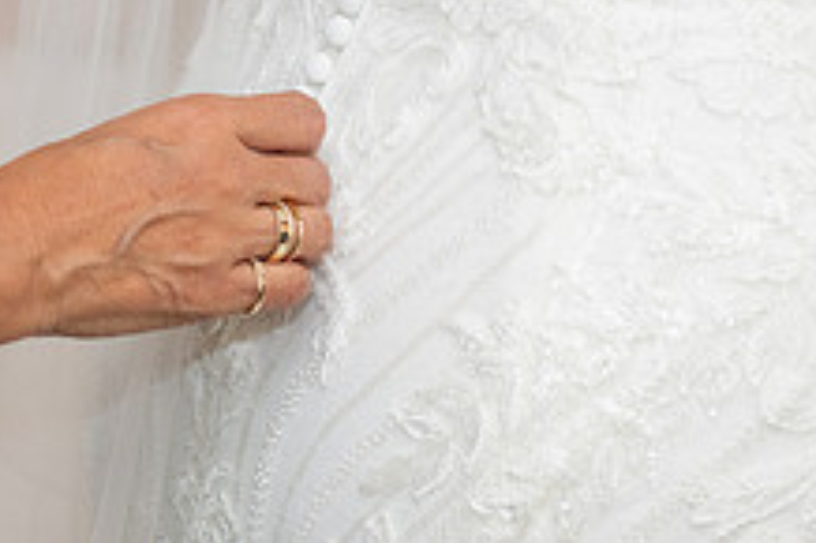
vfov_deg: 8.2
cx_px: 236
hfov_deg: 12.4
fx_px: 3737
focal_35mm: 165
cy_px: -178
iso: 800
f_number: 4.5
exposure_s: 1/160
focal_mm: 62
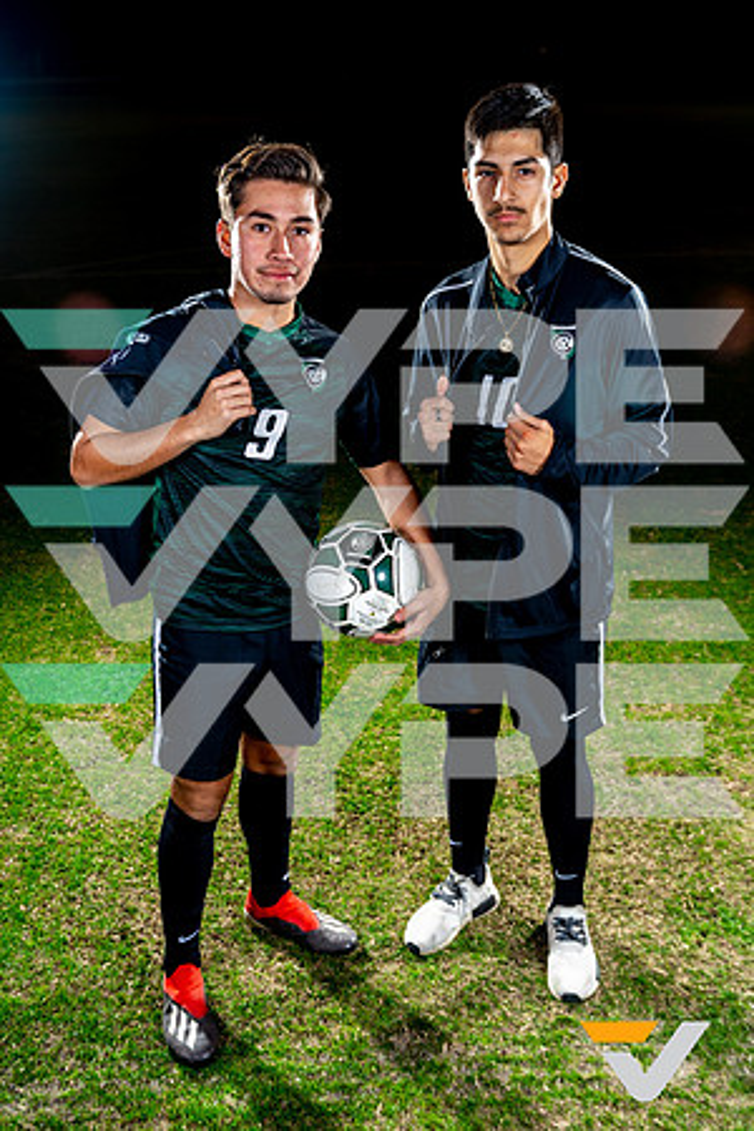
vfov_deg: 50.7
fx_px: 1194
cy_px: 566
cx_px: 377
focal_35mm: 38
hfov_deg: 35.1
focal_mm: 38
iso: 100
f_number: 5.6
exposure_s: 1/125
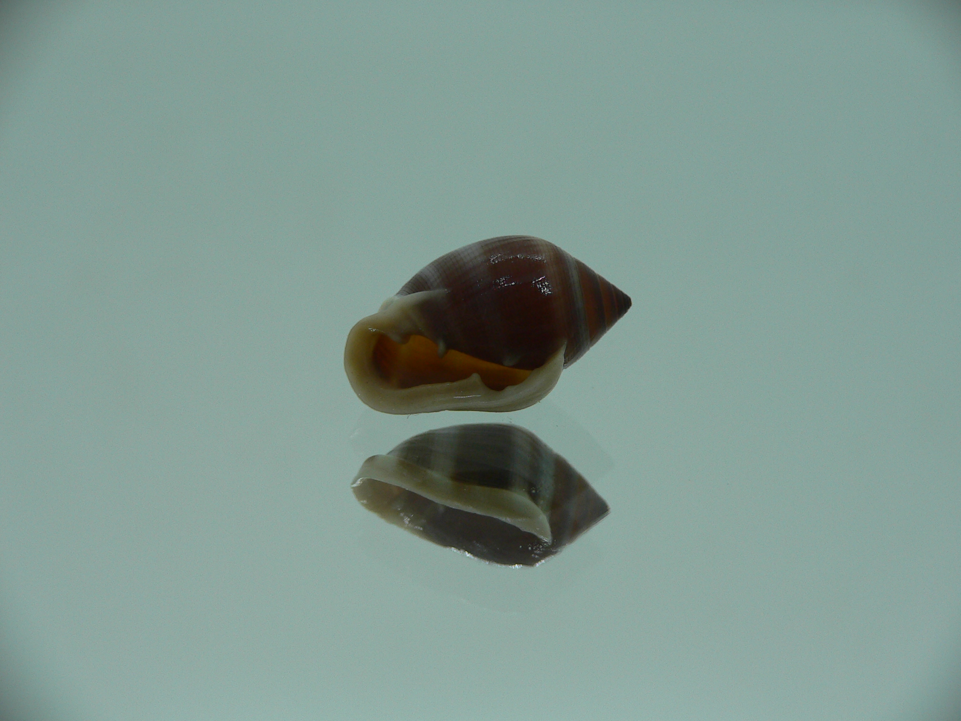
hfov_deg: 52.6
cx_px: 480
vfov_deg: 40.7
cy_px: 360
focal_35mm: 35
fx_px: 972
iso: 80
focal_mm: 4.6
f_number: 2.8
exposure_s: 1/60
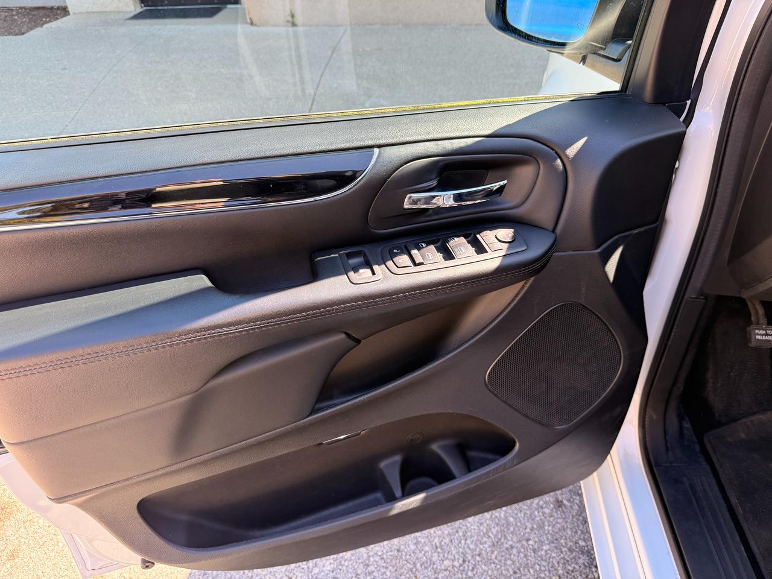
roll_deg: +1.4
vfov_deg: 56.8
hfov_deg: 71.6
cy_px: 290
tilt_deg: -38.0
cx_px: 386
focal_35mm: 24
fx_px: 535
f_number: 1.78
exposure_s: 1/279
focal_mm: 6.76
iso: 100
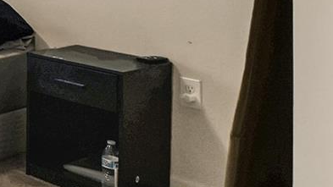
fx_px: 565
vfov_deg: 16.9
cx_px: -288
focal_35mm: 64
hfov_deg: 20.7
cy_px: -99
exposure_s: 1/6
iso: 100
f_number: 7.1
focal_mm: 10
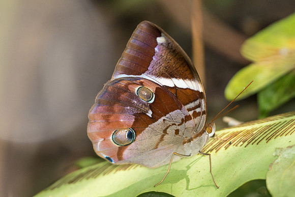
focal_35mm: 287
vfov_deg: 4.8
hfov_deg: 7.2
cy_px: 113
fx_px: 2351
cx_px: 148
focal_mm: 150
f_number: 3.2
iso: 800
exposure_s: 1/250
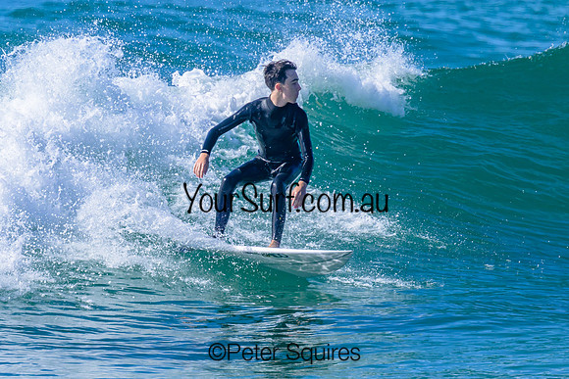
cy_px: 210
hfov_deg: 2.0
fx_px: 16263
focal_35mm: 1029
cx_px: 210
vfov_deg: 1.3
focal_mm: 800
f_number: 11
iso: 1100
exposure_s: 1/2000
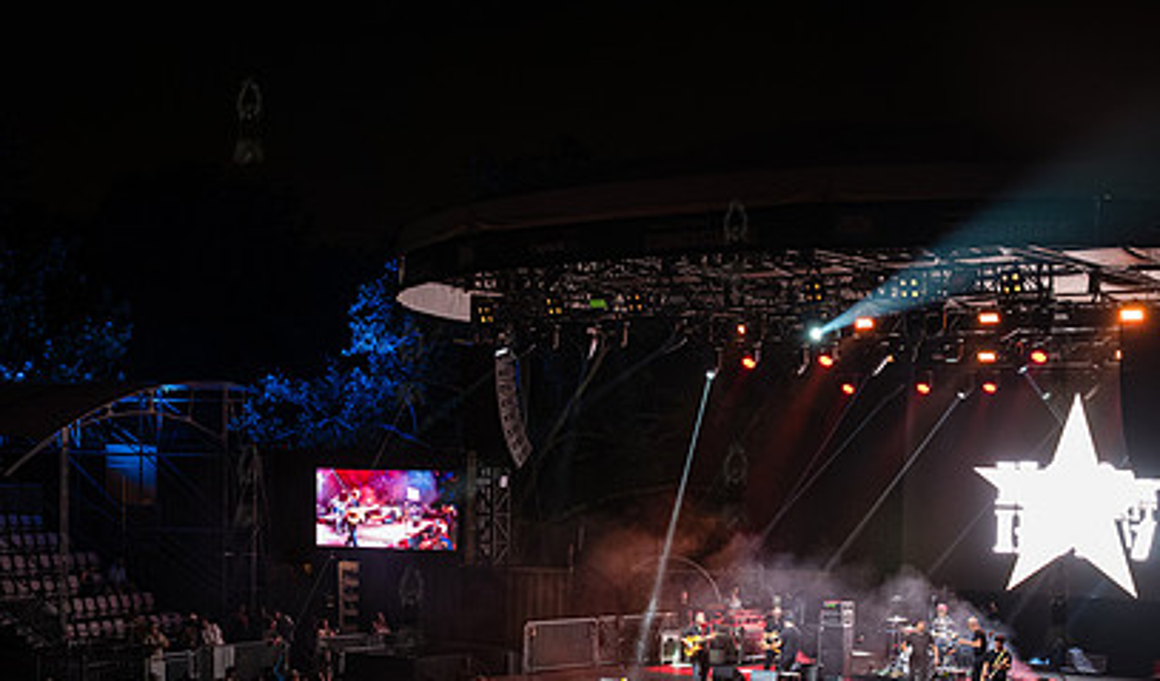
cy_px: 604
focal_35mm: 57
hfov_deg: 36.2
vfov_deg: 21.3
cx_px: 646
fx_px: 1772
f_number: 4
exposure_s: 1/160
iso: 4000
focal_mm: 35
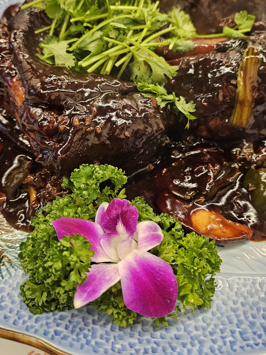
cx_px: 125
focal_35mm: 32
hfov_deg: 44.1
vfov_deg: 56.4
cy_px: 143
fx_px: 328
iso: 500
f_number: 1.7
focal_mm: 6.3
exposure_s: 1/120
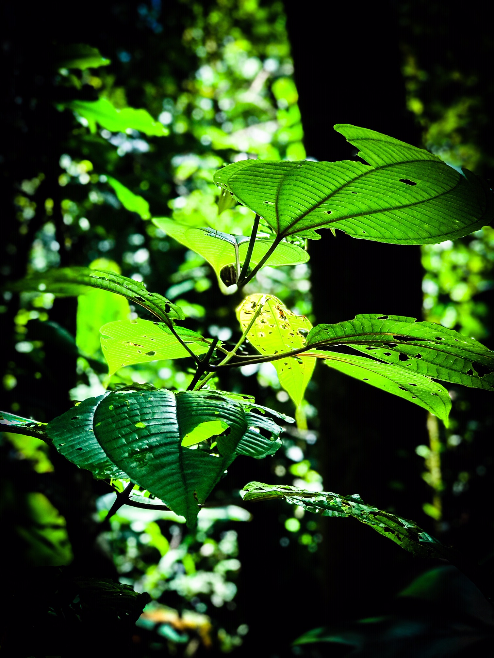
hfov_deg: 25.7
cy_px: 329
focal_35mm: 57
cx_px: 247
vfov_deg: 33.8
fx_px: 1085
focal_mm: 6.6
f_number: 2.8
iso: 20
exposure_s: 1/152
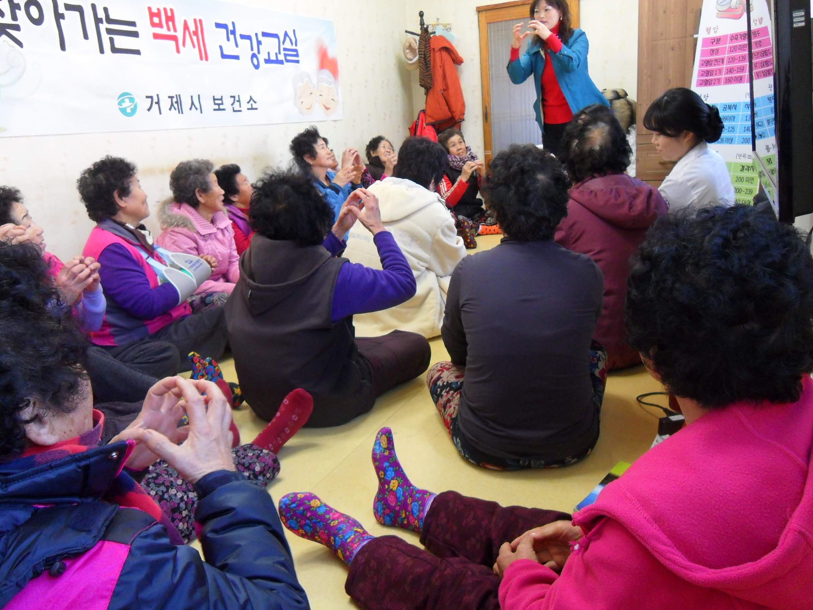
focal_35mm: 27
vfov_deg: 51.3
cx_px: 418
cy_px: 279
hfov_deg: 65.3
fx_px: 634
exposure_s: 1/30
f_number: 2.8
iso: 240
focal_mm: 4.3
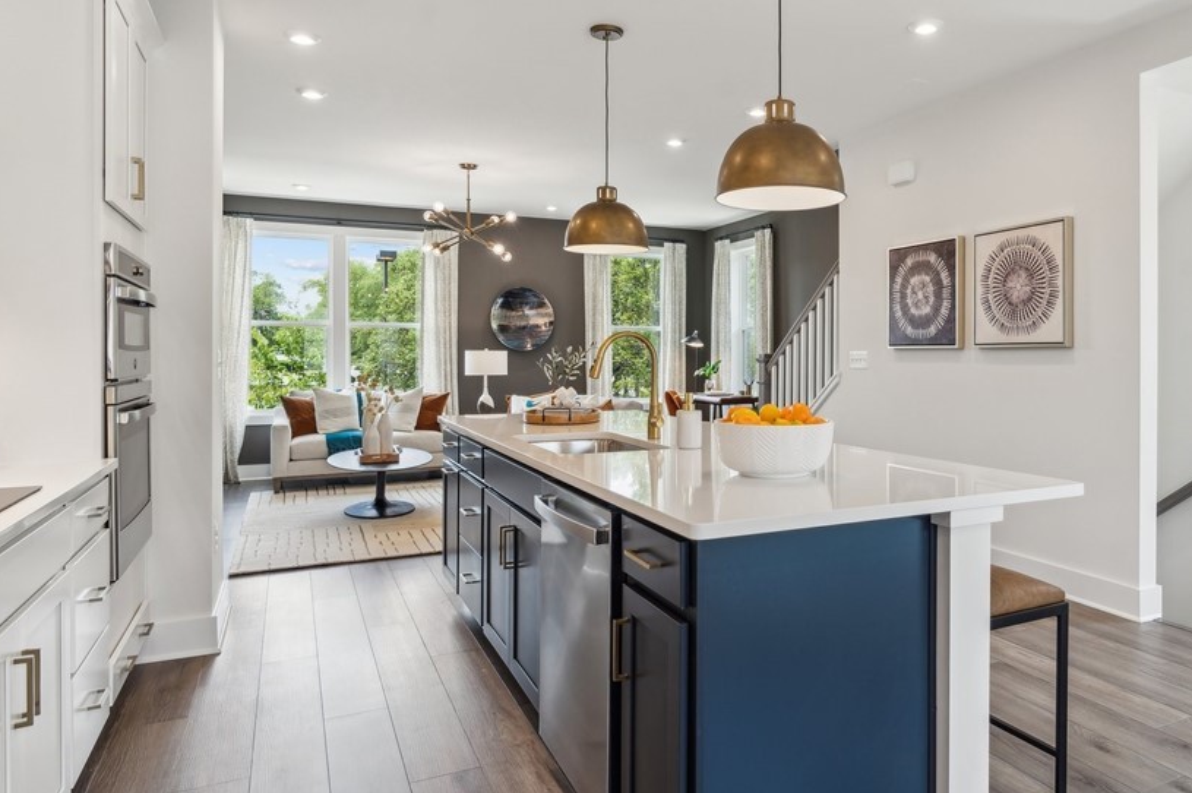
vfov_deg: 53.0
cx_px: 755
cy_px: 364
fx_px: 794
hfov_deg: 72.4
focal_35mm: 24
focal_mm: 18
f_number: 7.1
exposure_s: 1/20
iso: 200
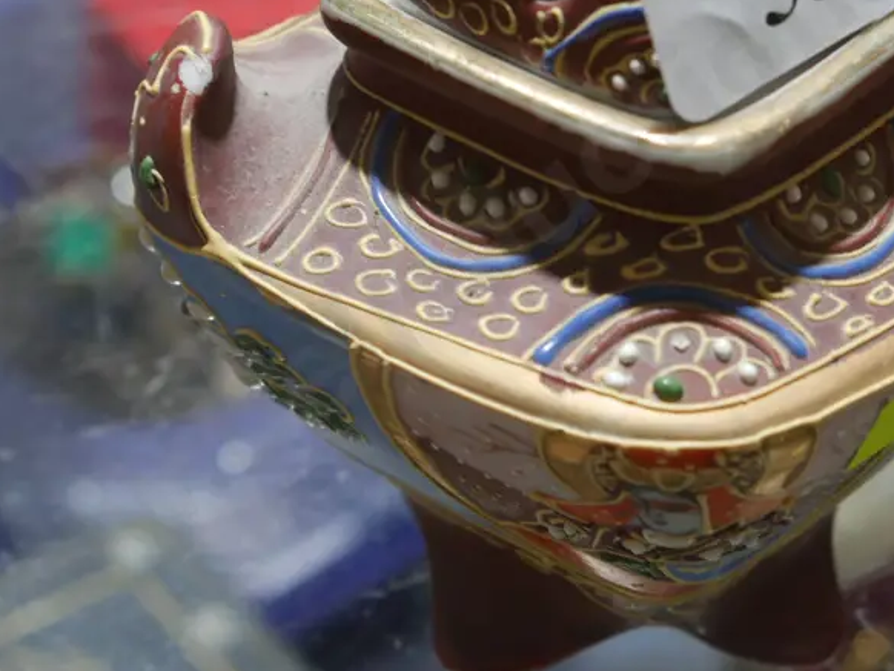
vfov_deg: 15.5
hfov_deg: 20.6
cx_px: 564
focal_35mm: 95
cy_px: 195
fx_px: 2455
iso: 800
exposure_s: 1/60
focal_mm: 27
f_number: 5.6
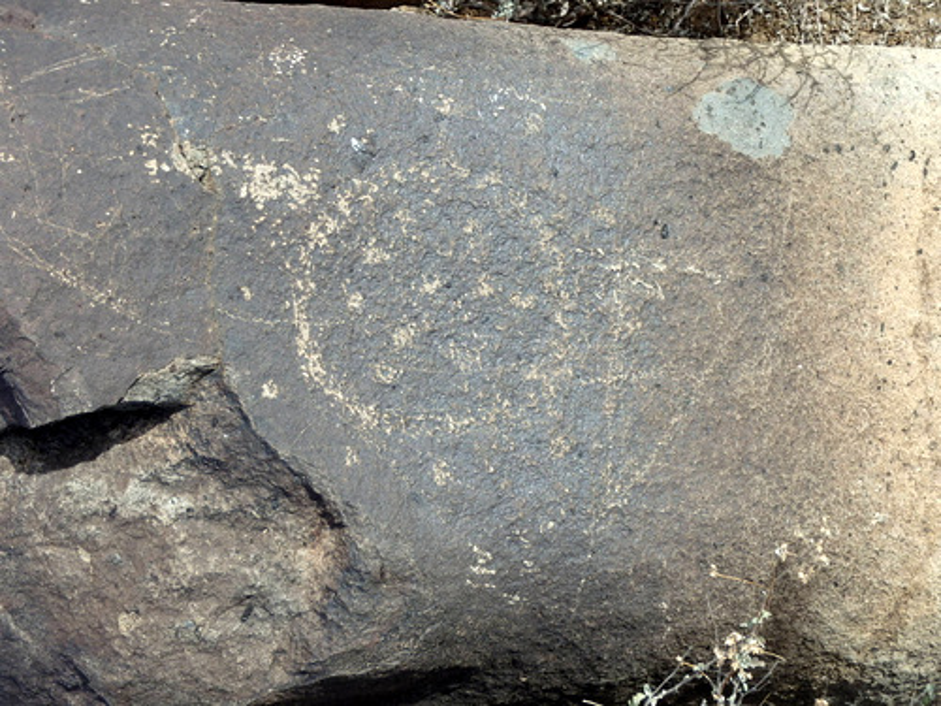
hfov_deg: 38.9
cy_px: 353
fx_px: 1332
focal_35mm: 49
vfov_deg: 29.7
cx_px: 470
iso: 125
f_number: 4.9
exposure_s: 1/400
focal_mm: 8.8
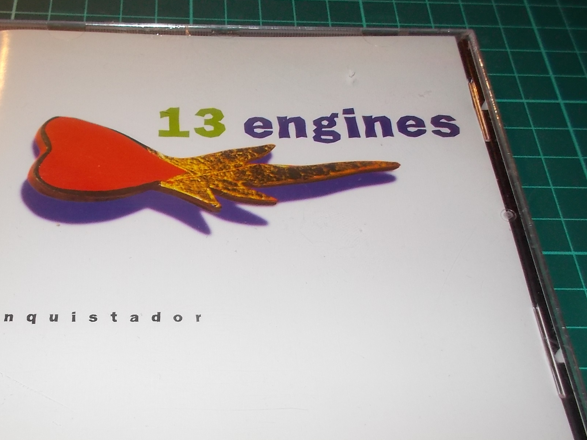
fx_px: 695
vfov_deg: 34.8
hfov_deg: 45.4
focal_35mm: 41
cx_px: 217
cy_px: 294
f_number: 3.3
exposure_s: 1/30
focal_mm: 4.1
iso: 200
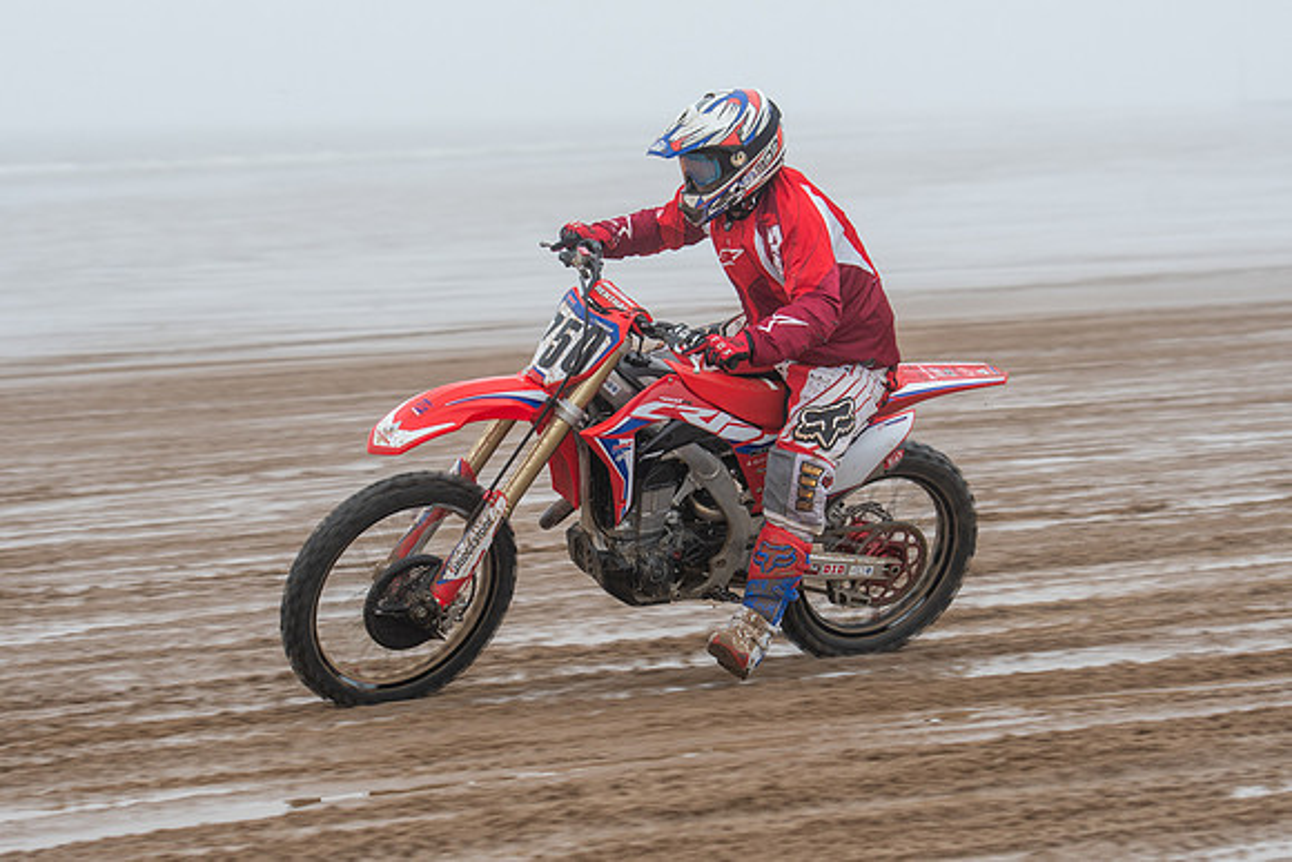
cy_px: 431
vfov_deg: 9.6
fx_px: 5108
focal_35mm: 142
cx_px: 646
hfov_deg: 14.4
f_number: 4
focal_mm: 92
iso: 200
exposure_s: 1/400
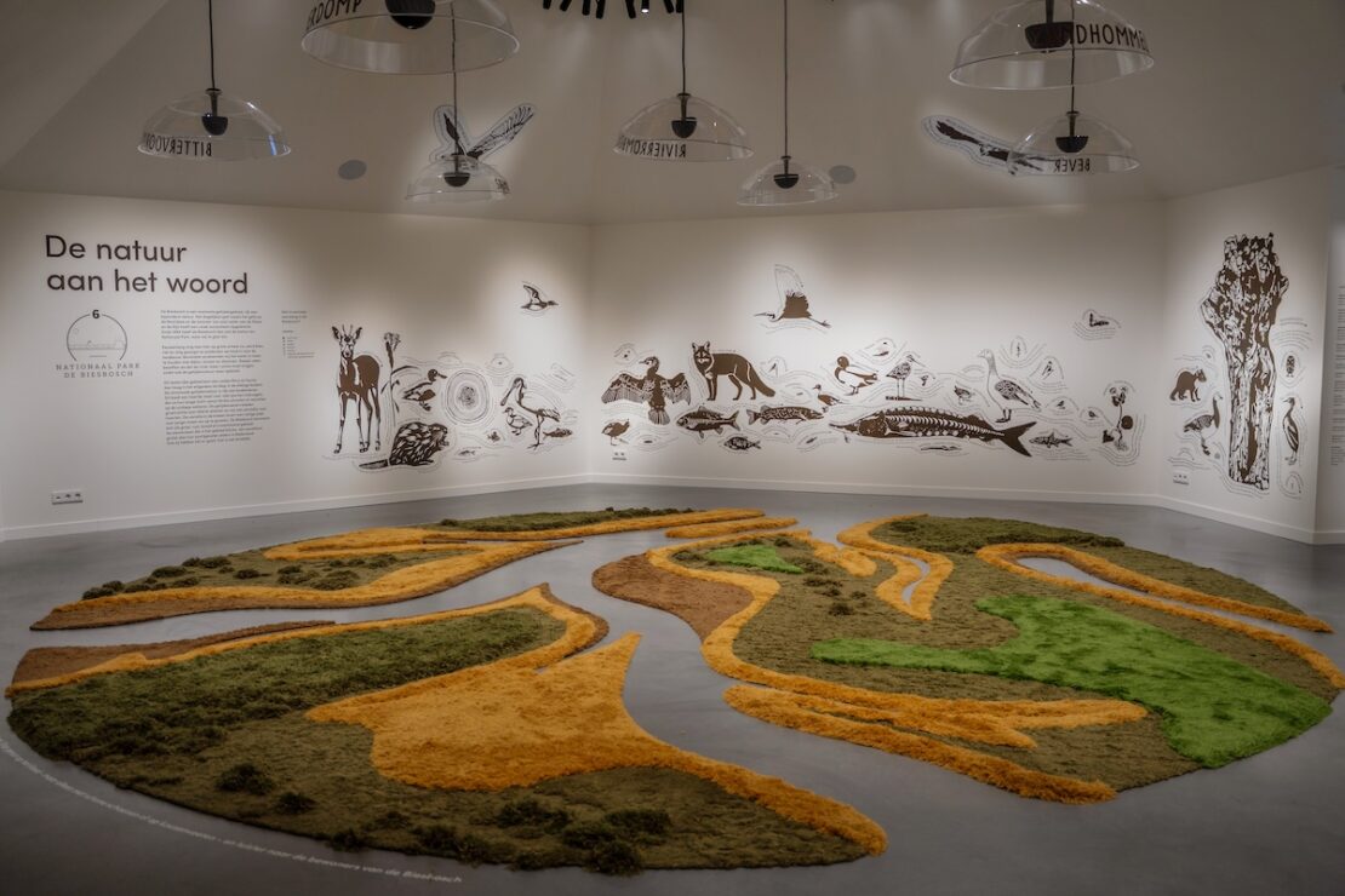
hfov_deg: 62.3
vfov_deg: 43.9
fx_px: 1113
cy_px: 448
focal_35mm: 30
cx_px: 672
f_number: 2.8
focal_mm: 29.8
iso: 250
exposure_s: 1/30
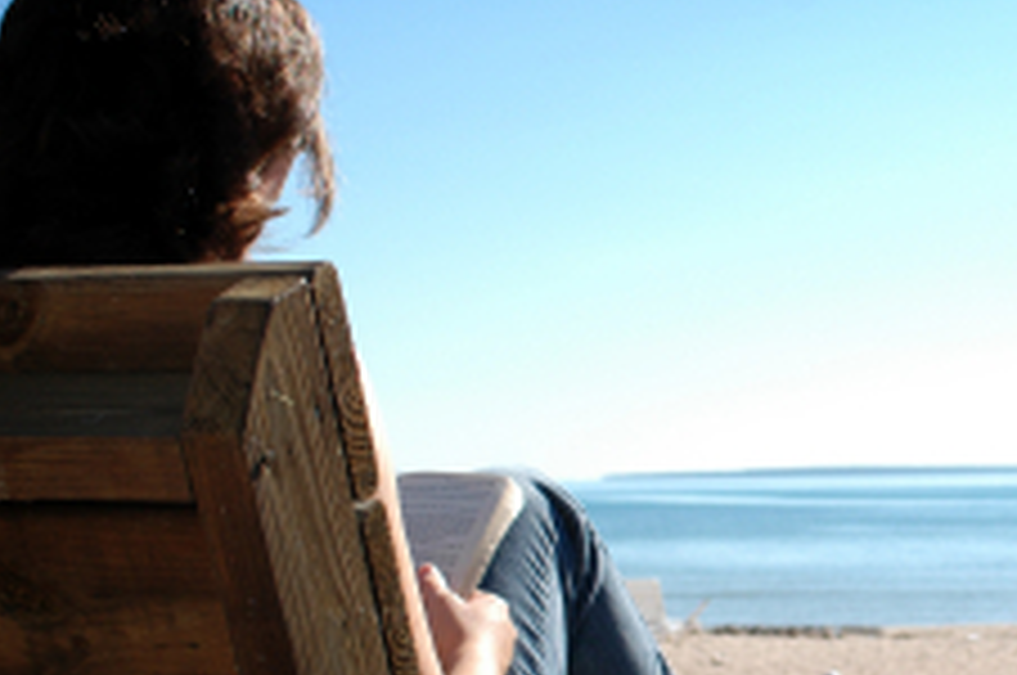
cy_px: 468
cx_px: 898
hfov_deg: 25.0
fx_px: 2229
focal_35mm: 79
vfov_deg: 17.2
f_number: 5
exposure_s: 1/1000
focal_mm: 28
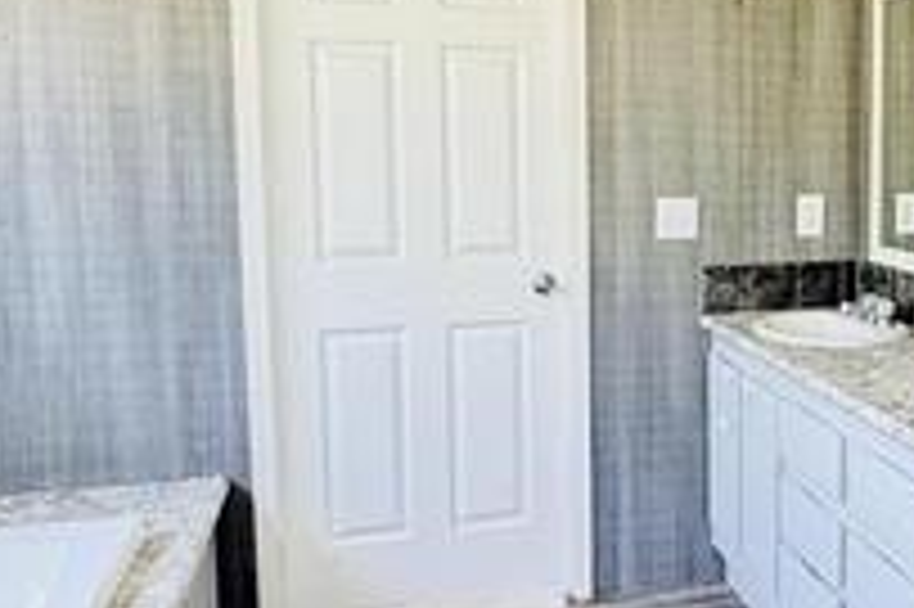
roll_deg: -0.4
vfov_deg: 29.2
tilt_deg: -5.8
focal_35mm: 46
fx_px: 1167
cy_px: 257
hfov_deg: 38.2
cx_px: 909
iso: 500
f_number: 2.2
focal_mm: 2.22
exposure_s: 1/120
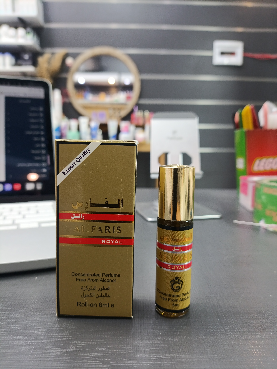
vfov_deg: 69.4
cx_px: 138
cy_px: 184
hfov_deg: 54.9
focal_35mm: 25
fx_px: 267
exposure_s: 1/50
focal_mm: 4.71
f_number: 1.7
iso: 250
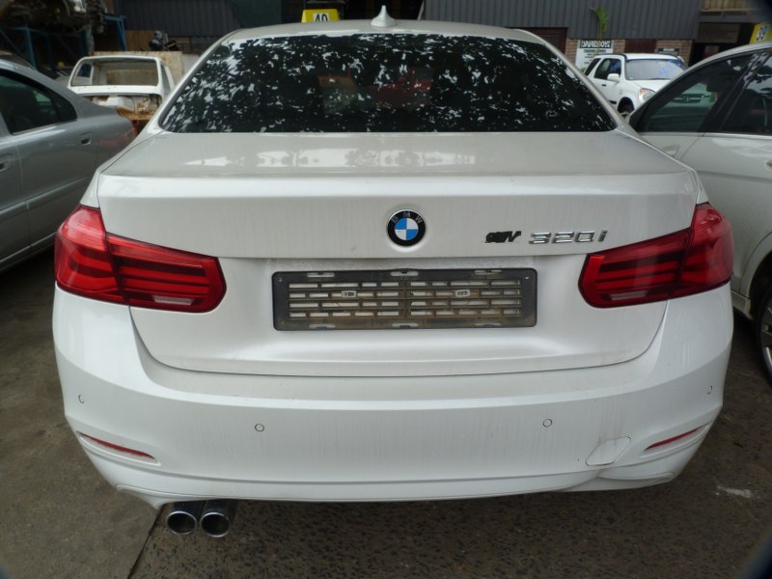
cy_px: 290
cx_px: 386
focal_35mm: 25
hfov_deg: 69.4
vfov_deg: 54.9
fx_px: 558
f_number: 4
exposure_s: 1/160
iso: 80
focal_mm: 4.5
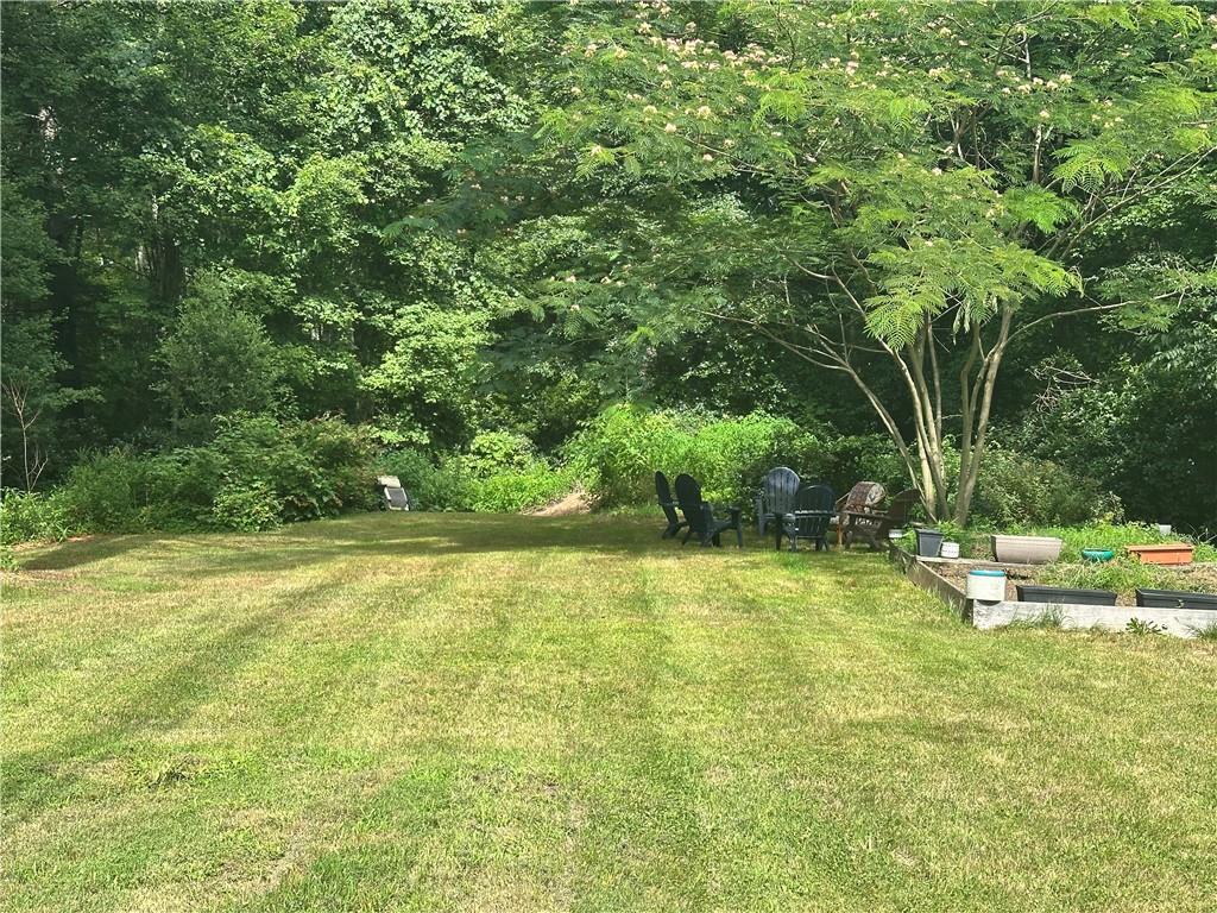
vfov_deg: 30.3
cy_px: 456
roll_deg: +0.1
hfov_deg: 39.7
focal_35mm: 48
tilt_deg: -1.1
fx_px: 1688
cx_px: 608
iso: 64
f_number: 1.78
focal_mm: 6.86
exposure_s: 1/1357
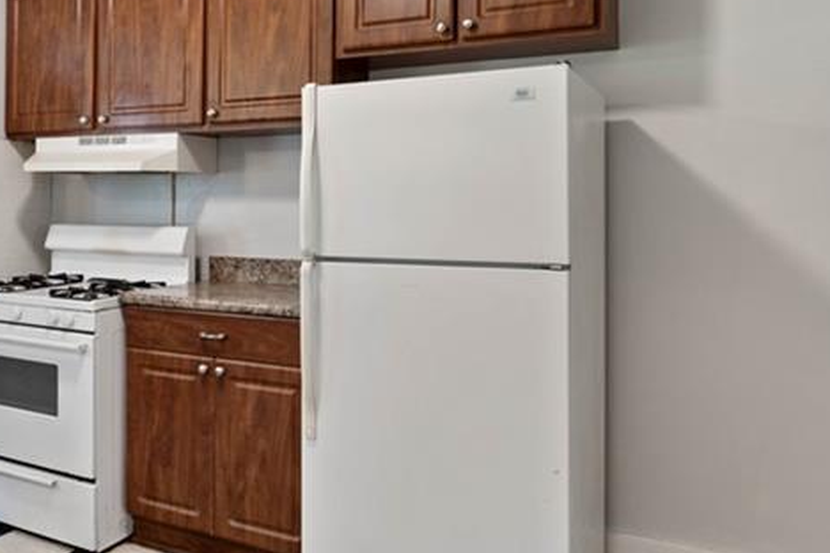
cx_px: 174
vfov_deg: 37.6
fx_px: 807
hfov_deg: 51.3
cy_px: 207
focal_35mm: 35
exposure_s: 1/30
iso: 125
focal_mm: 16
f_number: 2.8
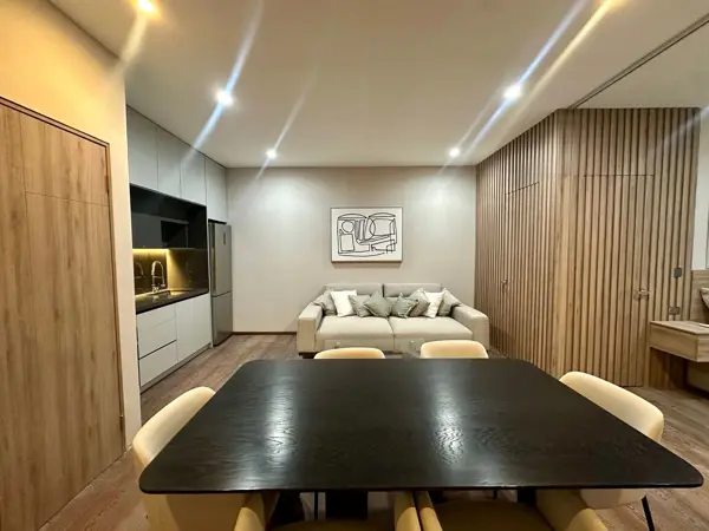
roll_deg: +0.7
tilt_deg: -2.6
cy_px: 266
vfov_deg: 85.7
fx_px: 287
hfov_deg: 102.1
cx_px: 354
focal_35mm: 14
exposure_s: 1/60
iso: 640
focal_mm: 2.22
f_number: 2.2
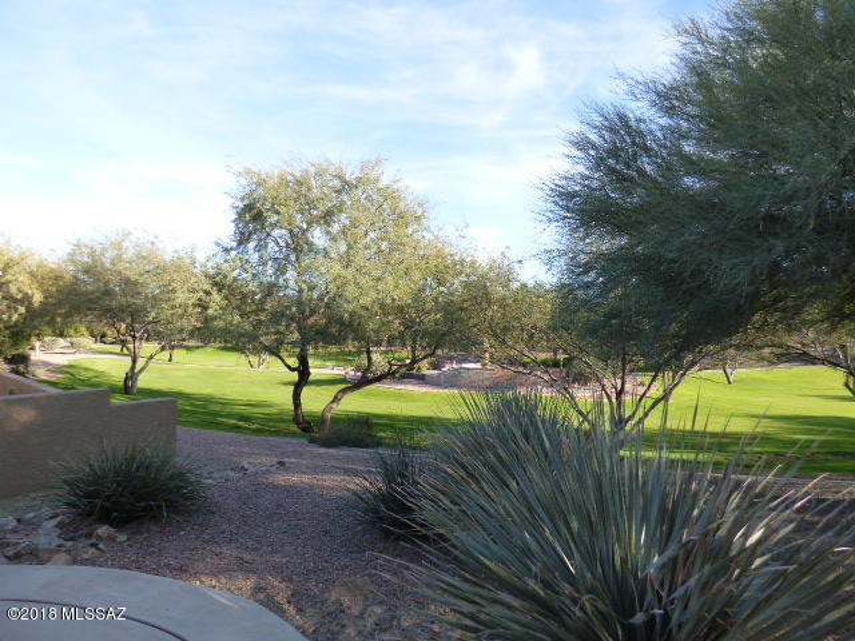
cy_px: 320
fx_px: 494
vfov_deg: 66.0
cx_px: 428
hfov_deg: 81.7
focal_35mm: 20
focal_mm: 3.58
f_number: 2.8
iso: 160
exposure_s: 1/500
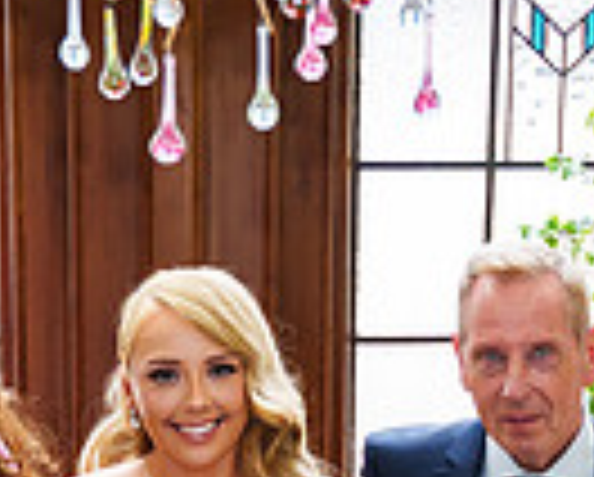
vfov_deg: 7.8
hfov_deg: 9.8
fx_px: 3468
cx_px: 251
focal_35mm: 197
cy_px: 654
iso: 800
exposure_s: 1/250
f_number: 2.8
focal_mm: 40
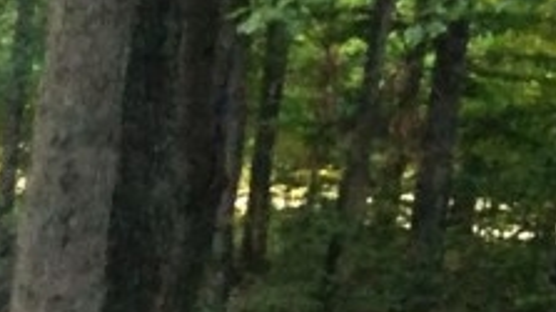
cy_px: 1103
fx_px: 3800
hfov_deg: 7.7
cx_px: -830
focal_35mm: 258
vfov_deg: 4.4
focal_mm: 4.13
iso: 320
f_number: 2.4
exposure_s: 1/20
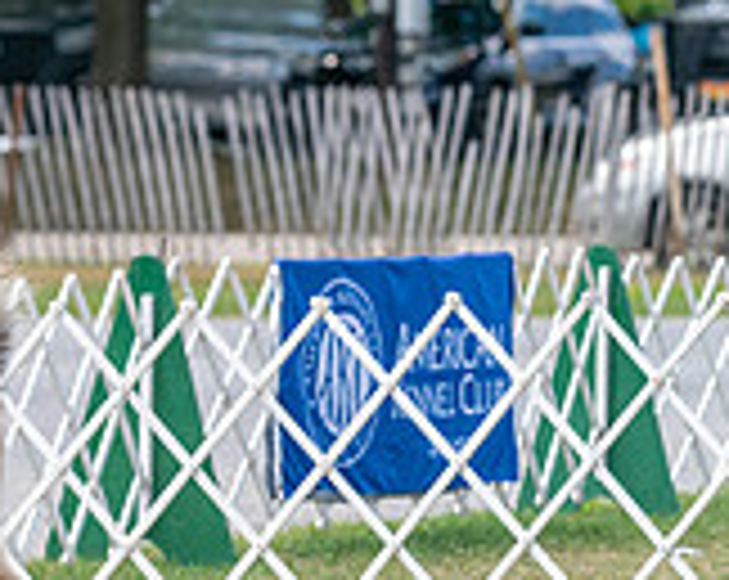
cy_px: 31
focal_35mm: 454
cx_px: -326
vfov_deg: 3.4
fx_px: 9778
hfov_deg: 4.2
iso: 400
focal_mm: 116
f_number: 4
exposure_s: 1/1250
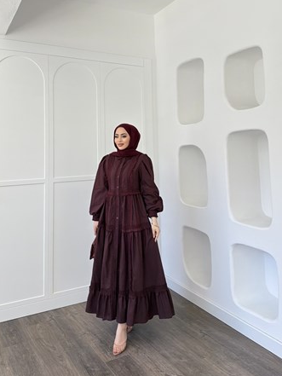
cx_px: 125
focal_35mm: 29
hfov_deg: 48.2
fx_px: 315
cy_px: 171
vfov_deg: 61.5
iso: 250
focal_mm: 6.76
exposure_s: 1/1018
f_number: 1.78
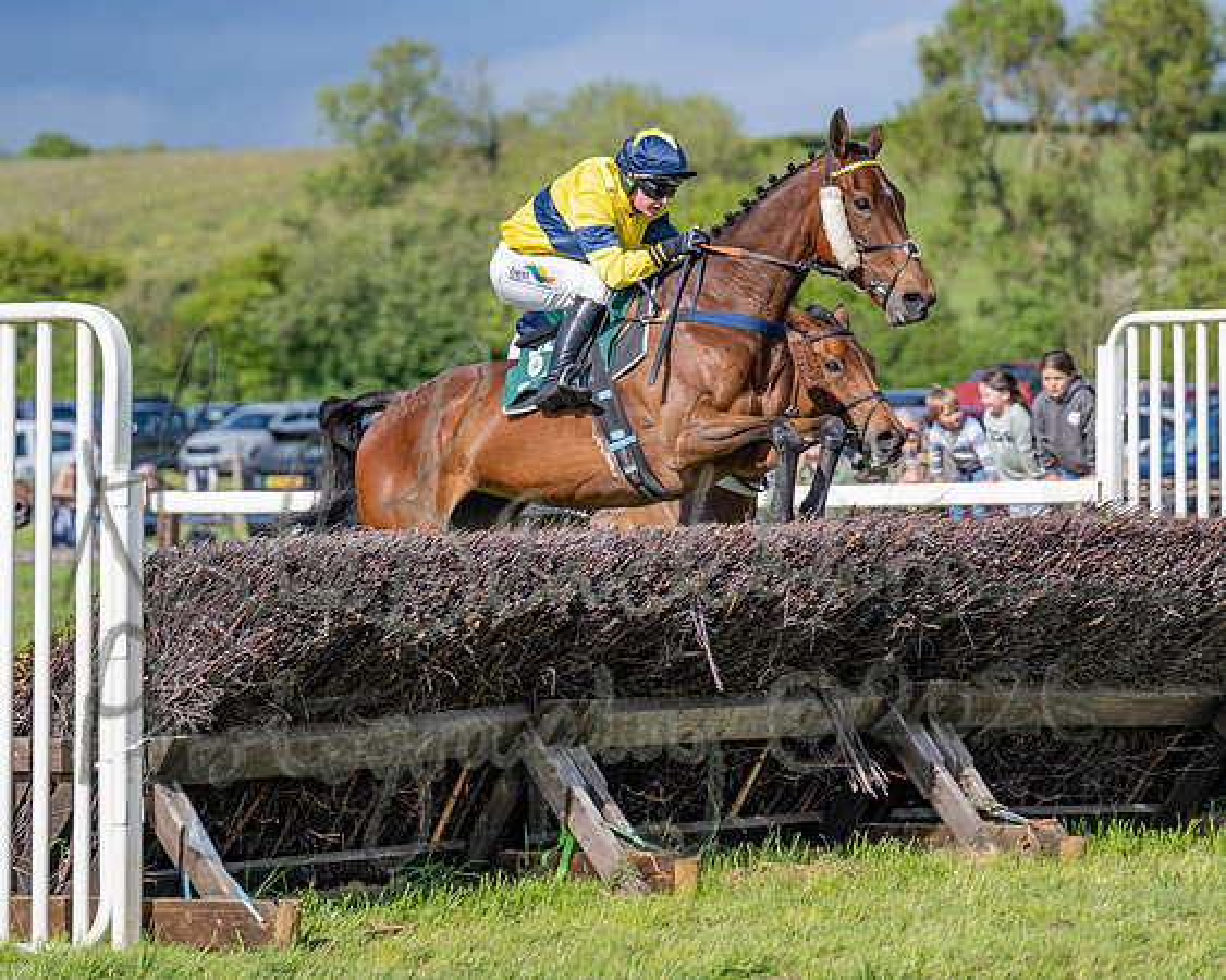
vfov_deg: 8.2
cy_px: 426
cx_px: 526
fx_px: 6847
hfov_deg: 10.2
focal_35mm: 189
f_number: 2.8
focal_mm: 103
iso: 80
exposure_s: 1/1600
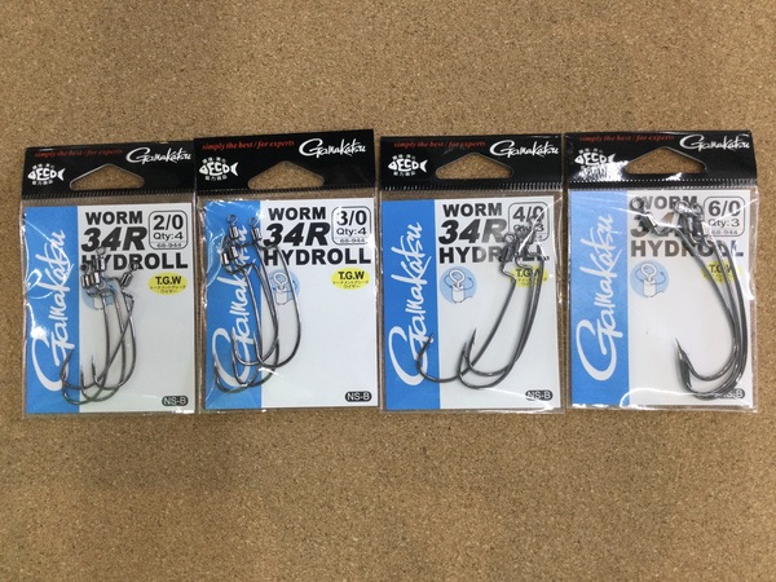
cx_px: 388
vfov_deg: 45.4
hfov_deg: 58.4
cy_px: 291
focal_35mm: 31
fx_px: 695
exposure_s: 1/40
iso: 25
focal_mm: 3.3
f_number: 2.4
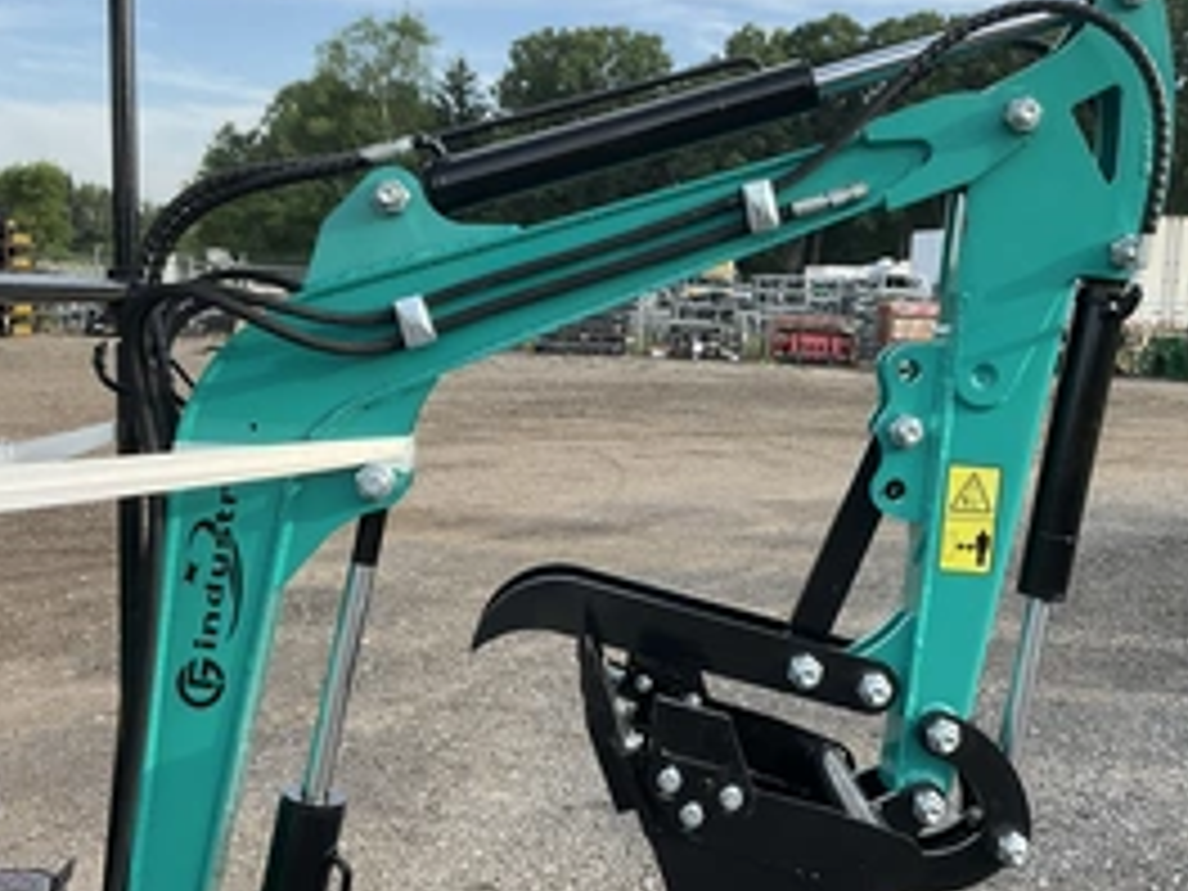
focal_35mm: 44
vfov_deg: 32.9
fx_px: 1510
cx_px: 680
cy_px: 468
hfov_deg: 42.8
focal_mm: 3
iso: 25
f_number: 1.8
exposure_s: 1/545
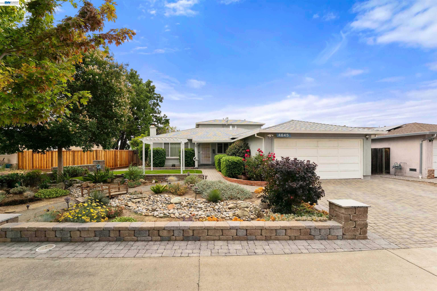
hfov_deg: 96.4
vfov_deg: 73.4
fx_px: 195
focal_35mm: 16
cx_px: 218
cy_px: 146
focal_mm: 16.1
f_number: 8
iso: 250
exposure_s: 1/640
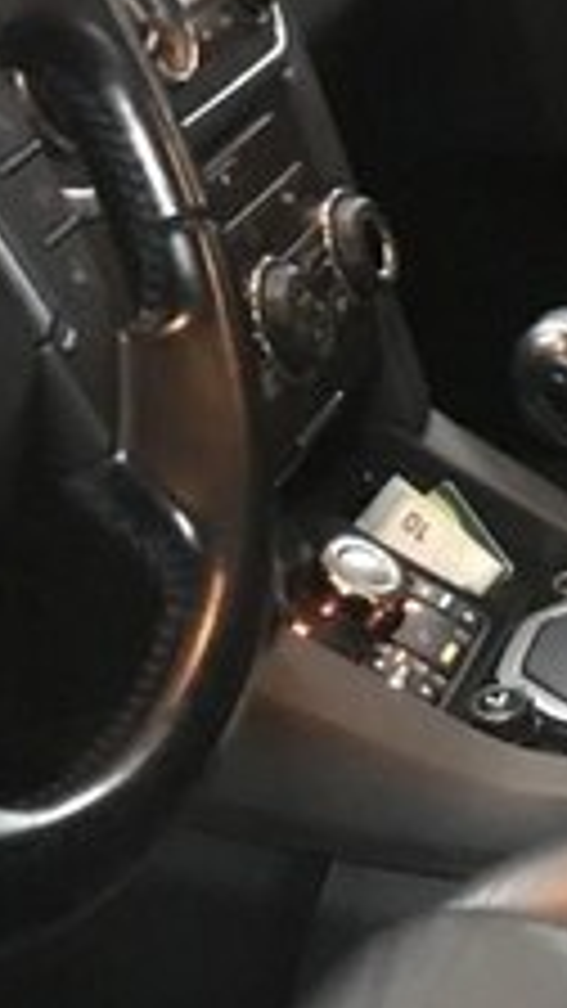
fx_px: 2406
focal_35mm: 90
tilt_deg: -26.2
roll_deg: -0.3
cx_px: 1148
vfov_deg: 23.6
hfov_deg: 11.9
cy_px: 628
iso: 80
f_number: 1.8
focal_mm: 3.99
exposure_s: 1/4
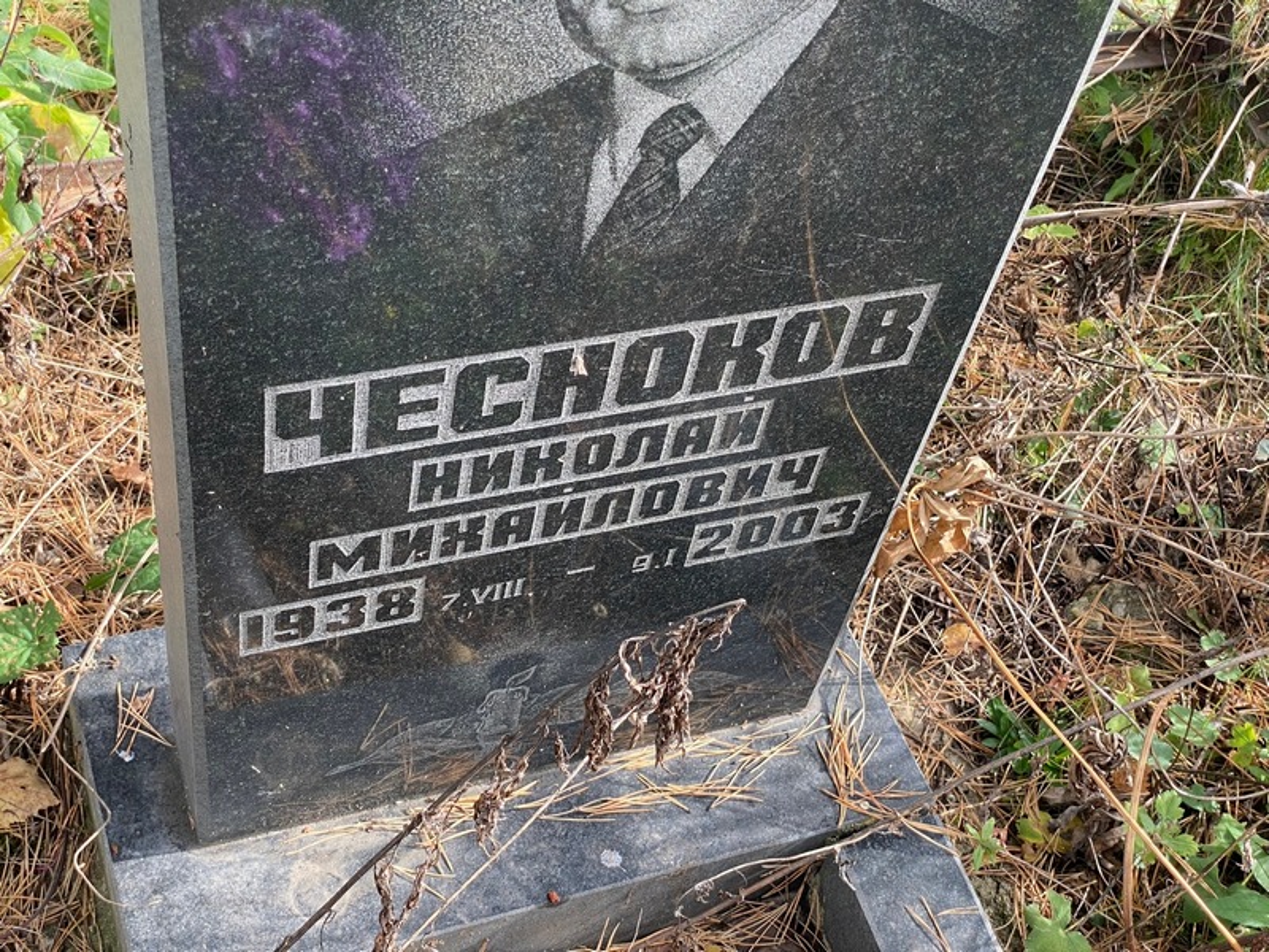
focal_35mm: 52
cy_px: 476
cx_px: 634
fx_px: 1906
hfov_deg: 36.8
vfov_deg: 28.0
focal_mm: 6
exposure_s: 1/176
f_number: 2
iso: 20
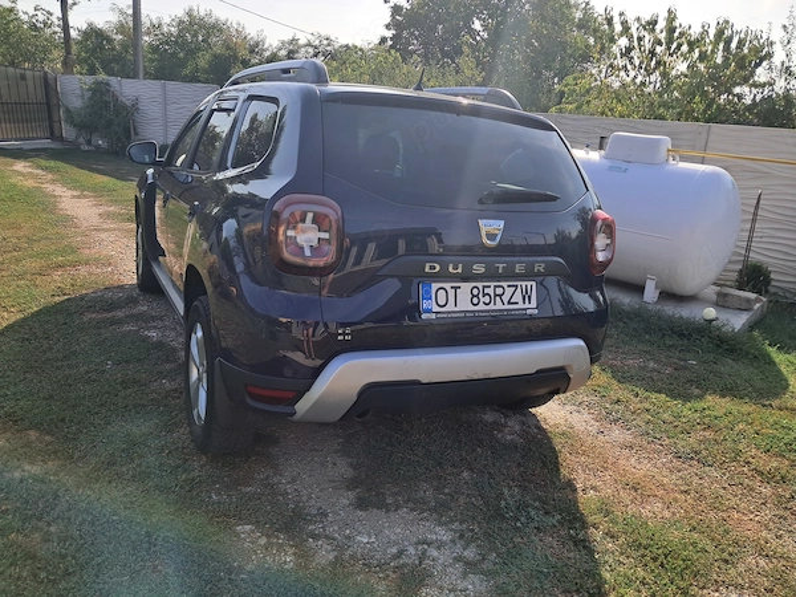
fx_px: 621
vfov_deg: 51.4
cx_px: 398
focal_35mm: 27
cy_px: 298
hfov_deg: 65.3
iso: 50
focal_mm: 4
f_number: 1.8
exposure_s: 1/511
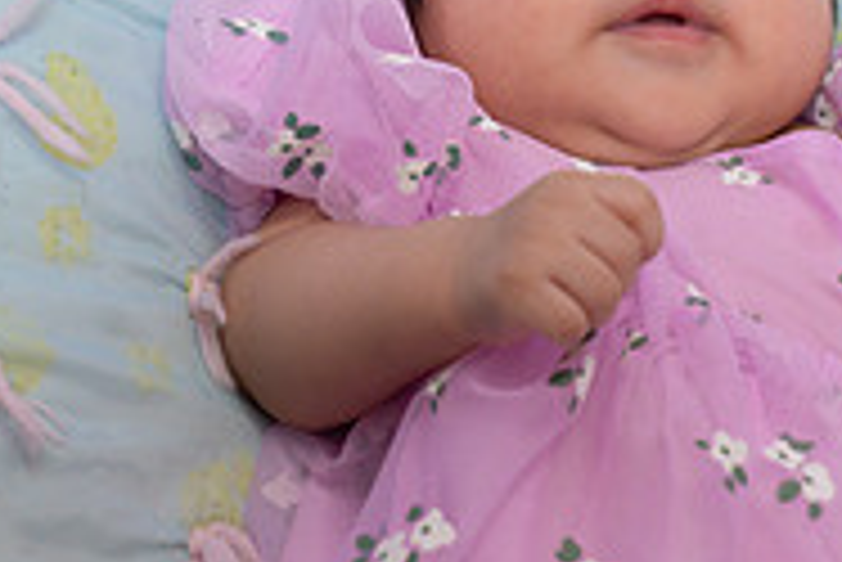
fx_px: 2364
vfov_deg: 13.5
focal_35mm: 101
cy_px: 477
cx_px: 576
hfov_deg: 20.1
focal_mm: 42
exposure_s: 1/60
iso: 640
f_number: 5.6
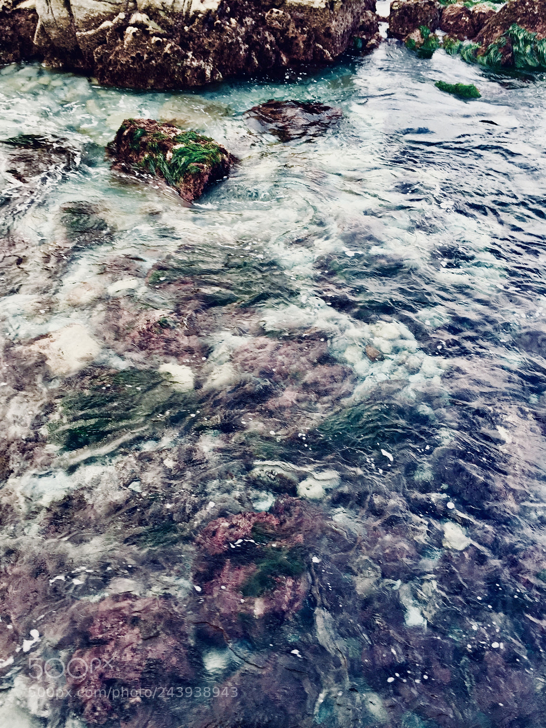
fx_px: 610
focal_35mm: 29
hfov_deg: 48.2
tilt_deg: -42.8
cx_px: 273
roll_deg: +1.4
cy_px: 364
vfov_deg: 61.7
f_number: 2.2
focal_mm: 4.15
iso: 40
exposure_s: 1/60
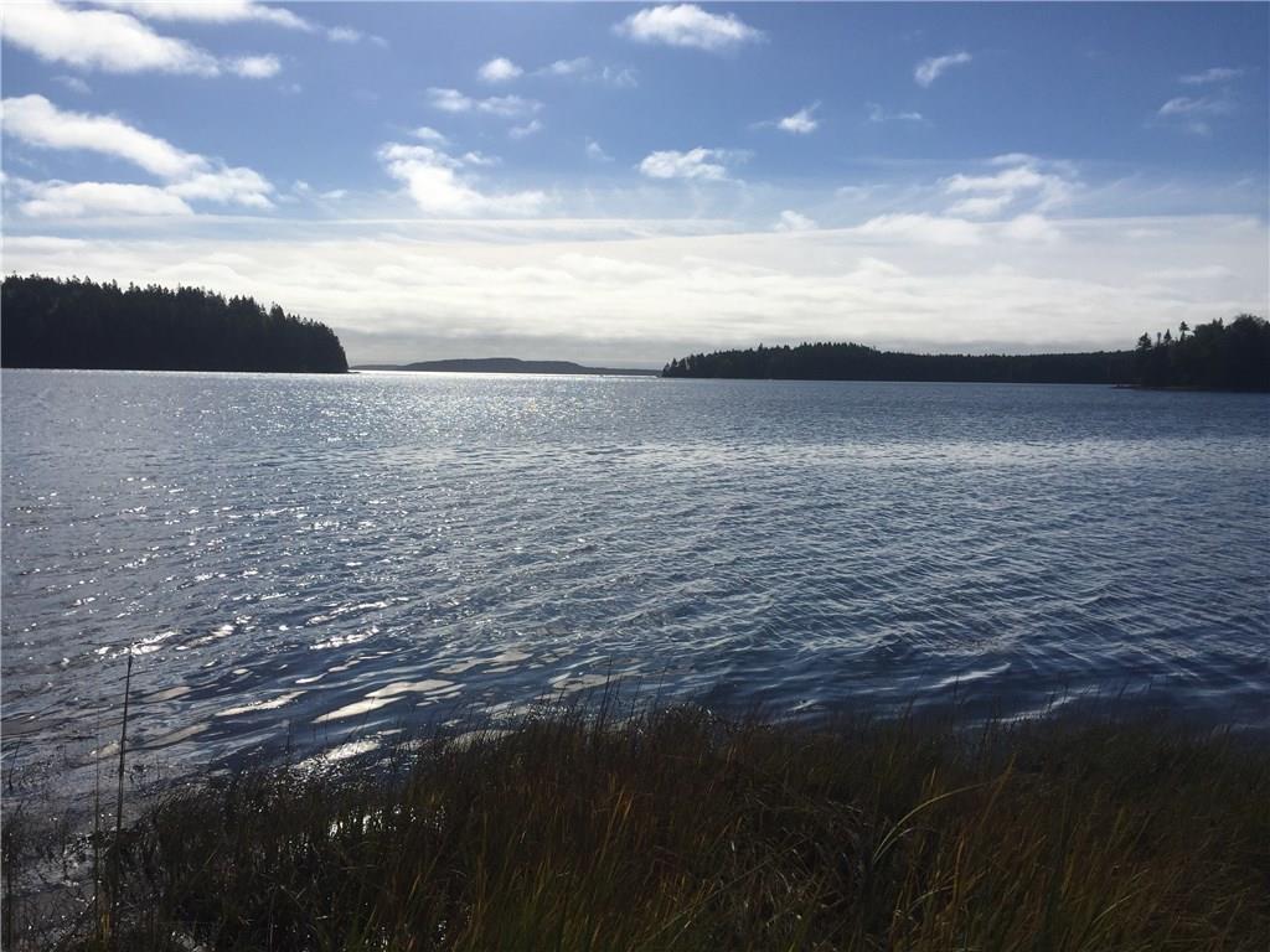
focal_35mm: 29
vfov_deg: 48.2
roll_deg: -1.1
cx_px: 635
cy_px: 476
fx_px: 1064
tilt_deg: -4.8
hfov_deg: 61.7
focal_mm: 4.15
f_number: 2.2
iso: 32
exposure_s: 1/7937
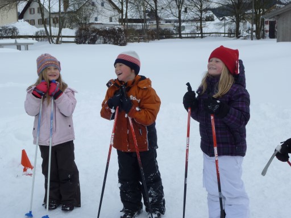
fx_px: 429
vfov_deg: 28.6
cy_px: 109
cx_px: 146
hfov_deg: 37.5
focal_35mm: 51
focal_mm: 9.1
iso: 80
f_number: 4.4
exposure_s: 1/400
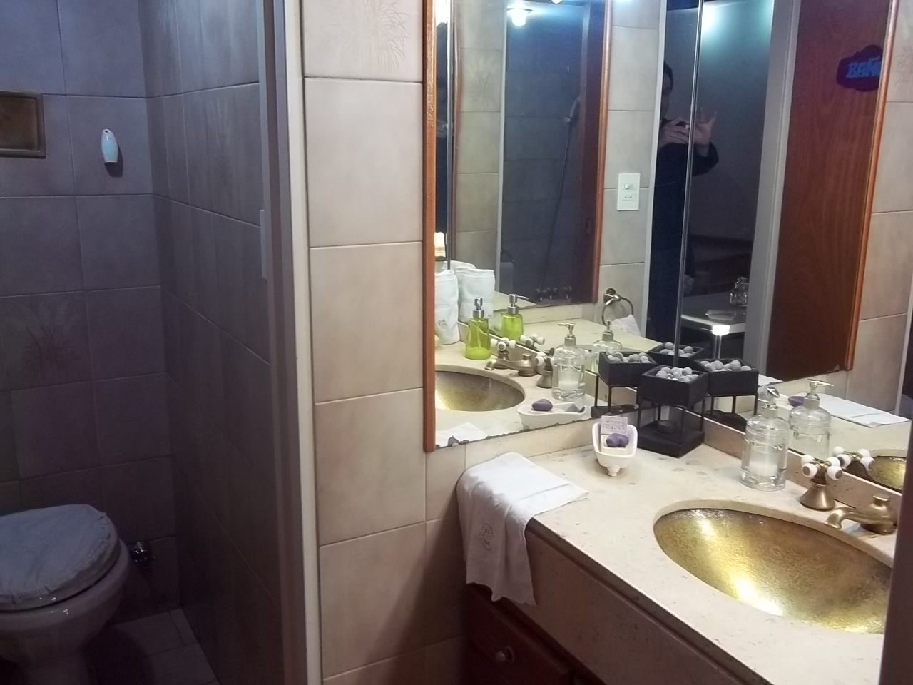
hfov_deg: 56.8
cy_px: 342
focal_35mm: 32
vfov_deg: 44.2
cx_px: 456
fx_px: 844
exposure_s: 1/25
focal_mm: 5.7
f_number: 2.9
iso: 160
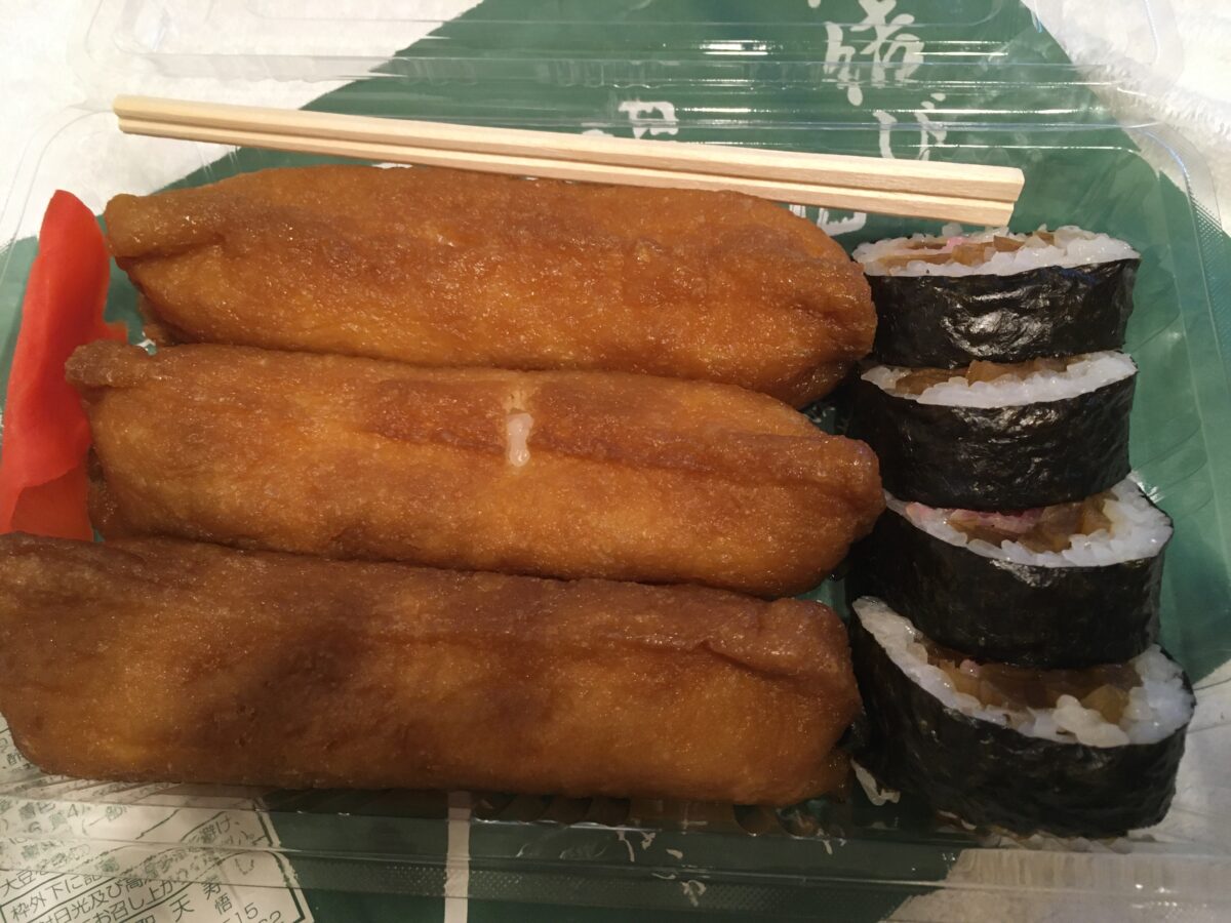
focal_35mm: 29
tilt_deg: -65.1
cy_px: 462
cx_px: 616
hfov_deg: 61.7
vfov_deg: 48.2
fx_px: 1031
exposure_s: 1/30
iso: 125
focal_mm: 4.15
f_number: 2.2
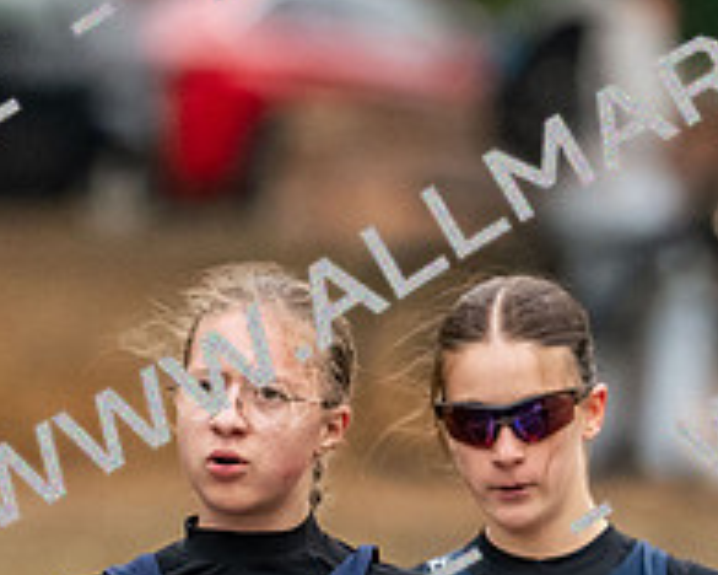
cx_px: 401
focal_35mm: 1675
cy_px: 538
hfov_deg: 1.2
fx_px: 35594
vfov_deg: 0.9
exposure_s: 1/2500
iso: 2800
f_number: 4.5
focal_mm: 400
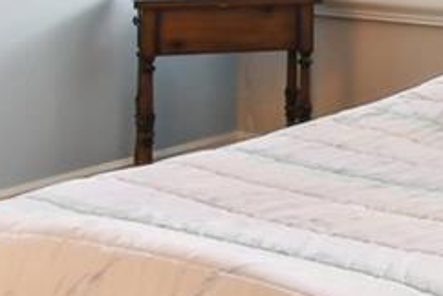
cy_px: -124
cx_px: 509
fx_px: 1220
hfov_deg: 19.6
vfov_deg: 13.2
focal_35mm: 99
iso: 100
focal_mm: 10
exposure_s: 1/6
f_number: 7.1
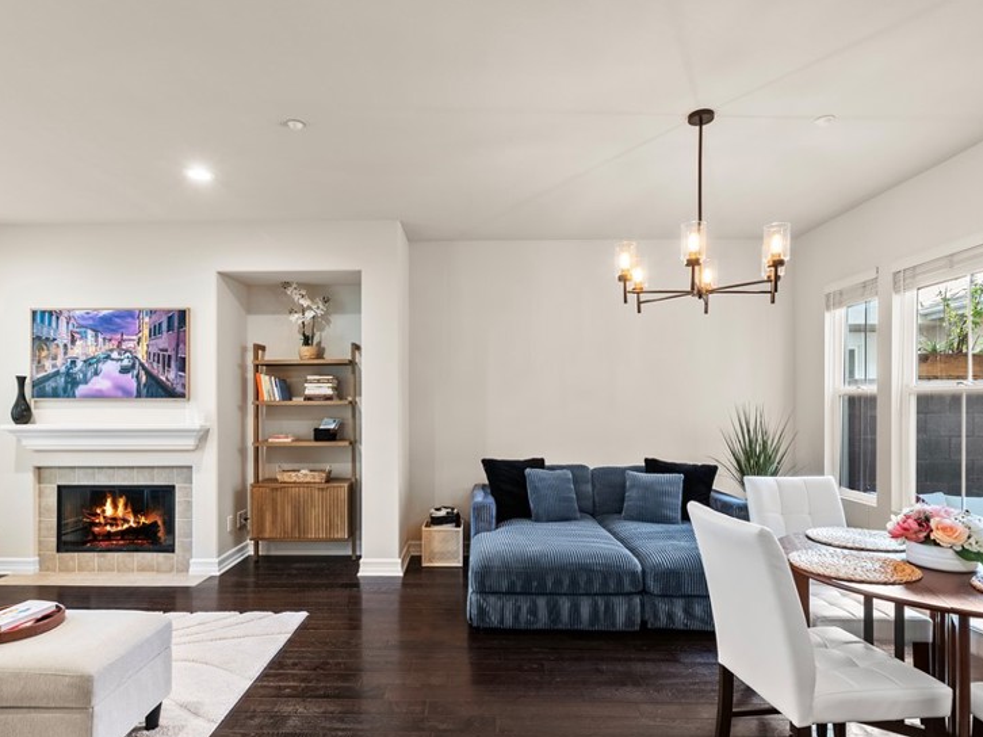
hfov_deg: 84.6
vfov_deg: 68.6
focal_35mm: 19
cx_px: 473
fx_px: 539
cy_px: 392
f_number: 8
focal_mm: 14
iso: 320
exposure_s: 1/3
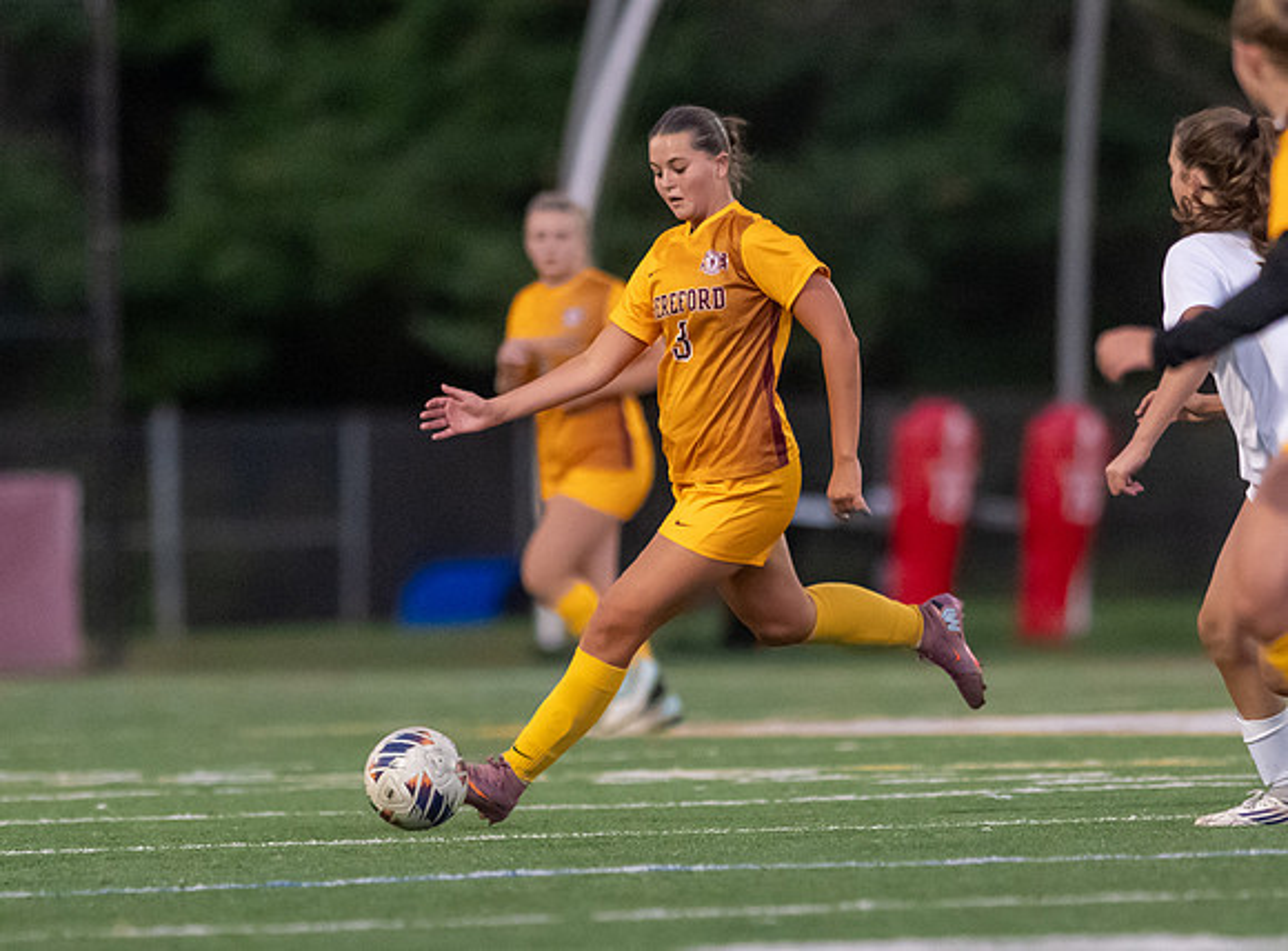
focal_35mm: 653
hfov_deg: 3.1
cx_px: 708
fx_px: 24158
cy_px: 609
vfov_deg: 2.3
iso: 7200
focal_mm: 300
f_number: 2.8
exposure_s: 1/1000
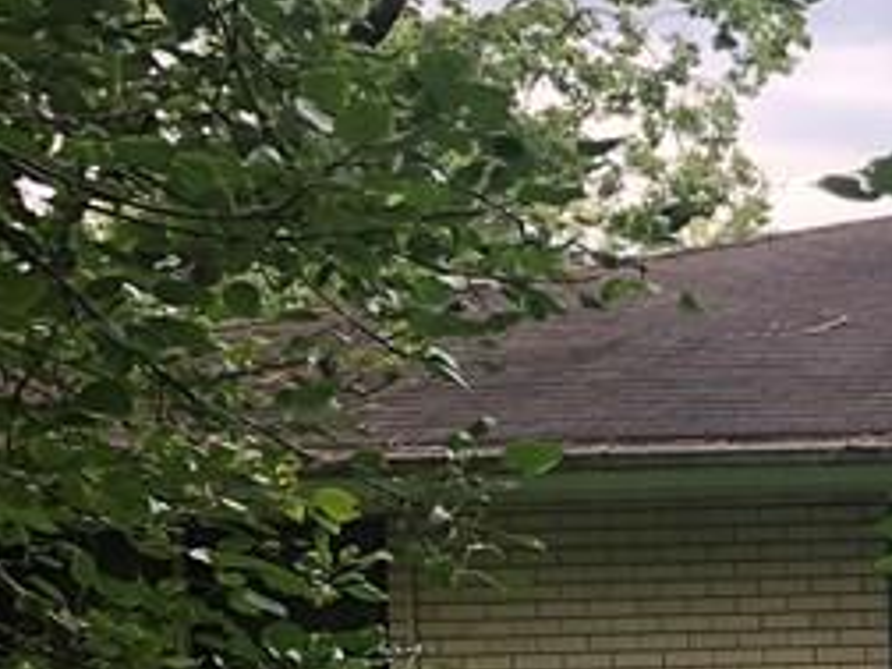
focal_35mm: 114
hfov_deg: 14.5
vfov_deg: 12.6
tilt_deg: -4.4
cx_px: 1752
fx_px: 2938
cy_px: 846
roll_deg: +1.6
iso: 20
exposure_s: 1/136
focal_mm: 3.99
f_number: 1.8
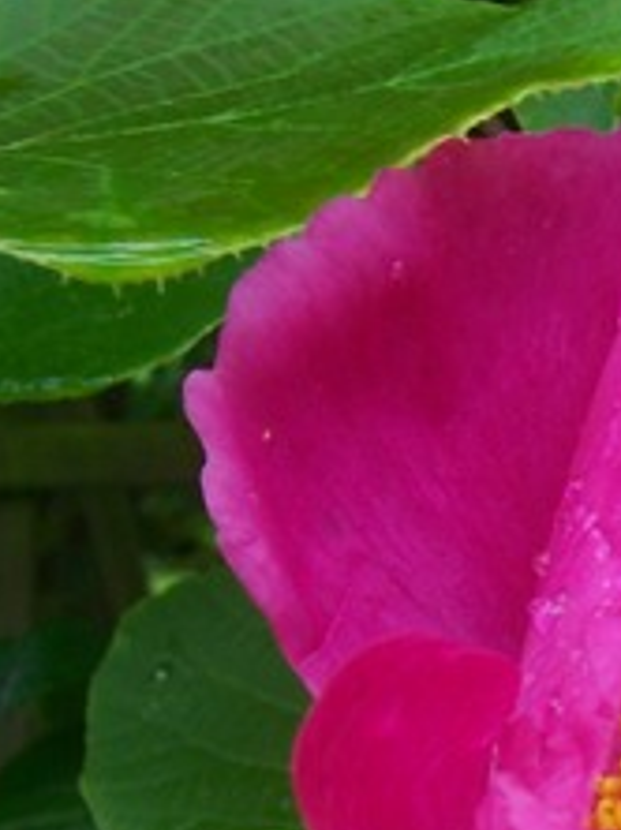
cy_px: 856
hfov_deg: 13.8
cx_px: 741
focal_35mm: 104
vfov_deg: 18.4
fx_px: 2492
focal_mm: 6
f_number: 3
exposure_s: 1/45
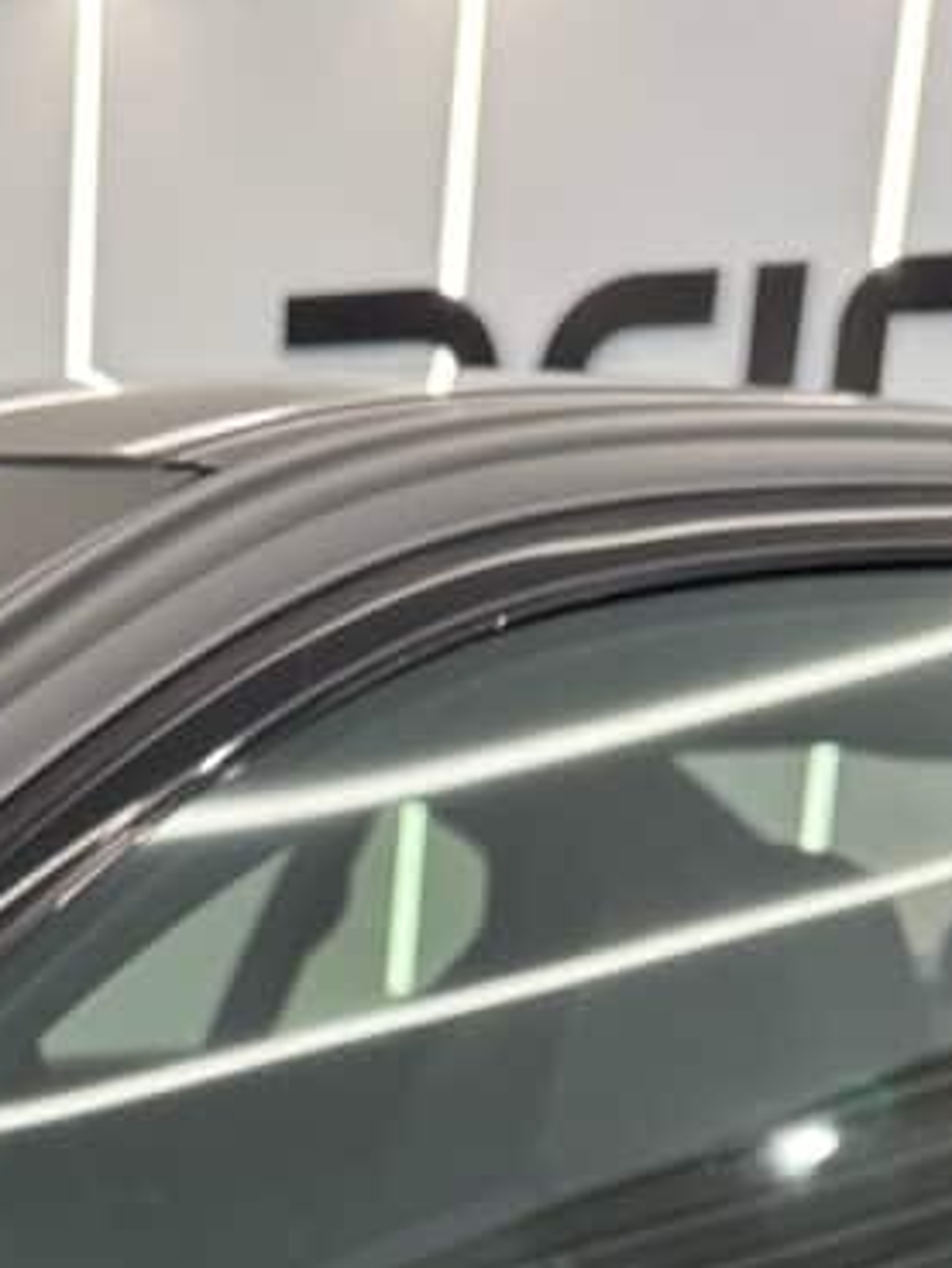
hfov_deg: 20.5
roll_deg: -1.0
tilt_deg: -17.3
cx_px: -48
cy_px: 1734
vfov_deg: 24.0
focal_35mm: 69
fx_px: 2529
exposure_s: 1/50
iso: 250
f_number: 1.78
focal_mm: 6.76
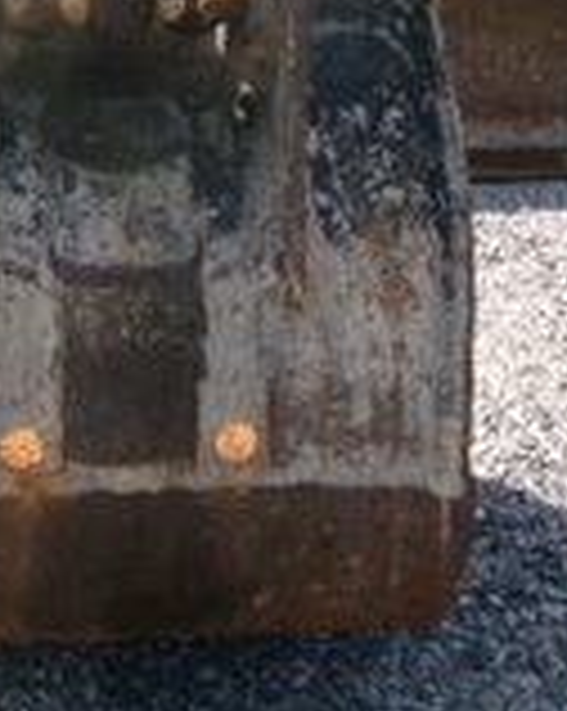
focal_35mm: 83
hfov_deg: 18.1
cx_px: 50
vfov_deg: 22.1
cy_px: -9
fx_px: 1744
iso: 100
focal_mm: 5.1
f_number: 10.8
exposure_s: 1/70
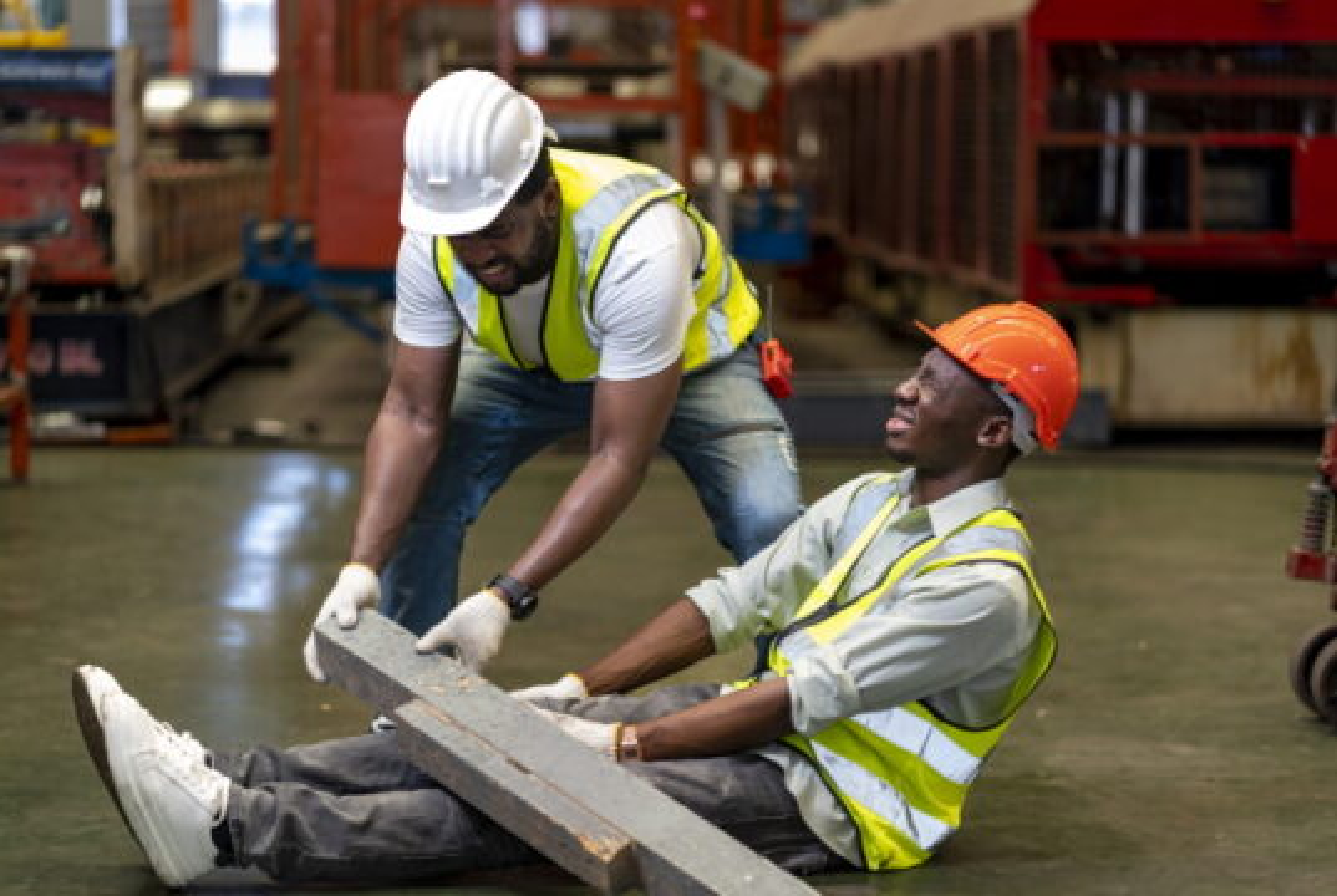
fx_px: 3162
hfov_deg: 23.9
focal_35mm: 85
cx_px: 668
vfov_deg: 16.1
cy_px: 448
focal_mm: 85
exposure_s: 1/200
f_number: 1.8
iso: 640
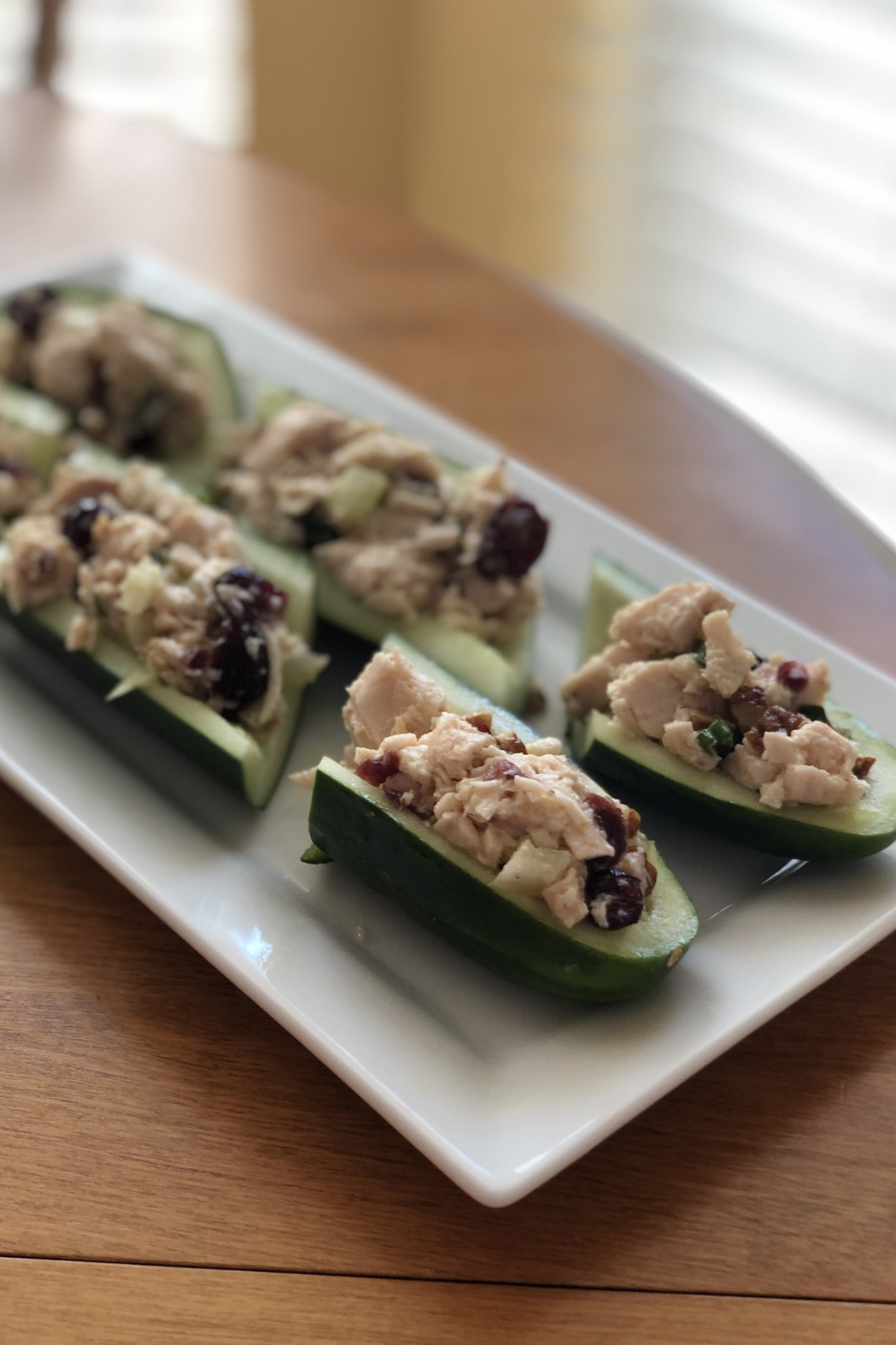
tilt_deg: -36.9
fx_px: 2053
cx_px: 392
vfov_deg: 36.2
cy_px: 666
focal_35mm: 55
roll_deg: -0.7
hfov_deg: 24.6
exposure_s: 1/60
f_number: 2.4
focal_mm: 6
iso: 20
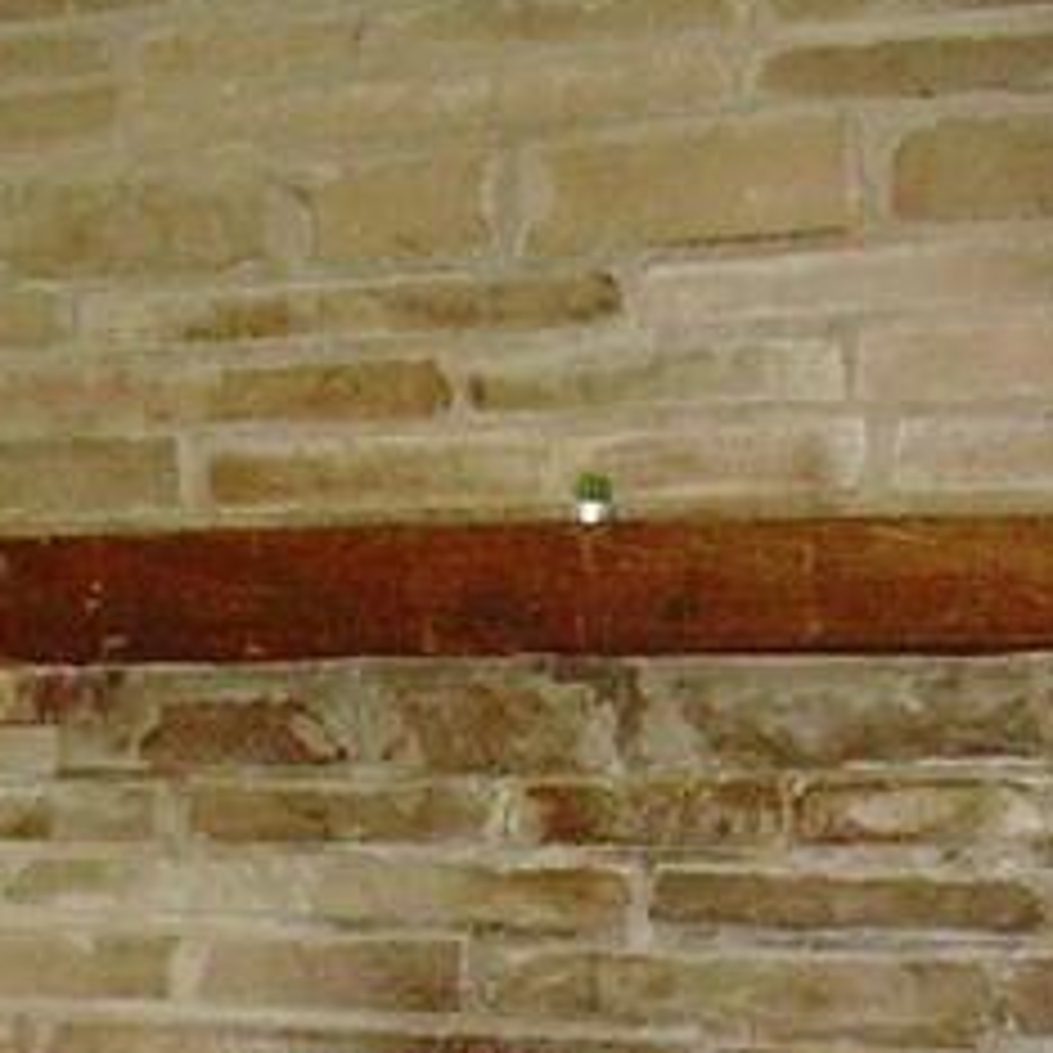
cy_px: 1552
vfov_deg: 11.4
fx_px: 5059
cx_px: 216
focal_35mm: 147
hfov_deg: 11.8
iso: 200
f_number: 2.8
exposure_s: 1/60
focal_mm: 6.3
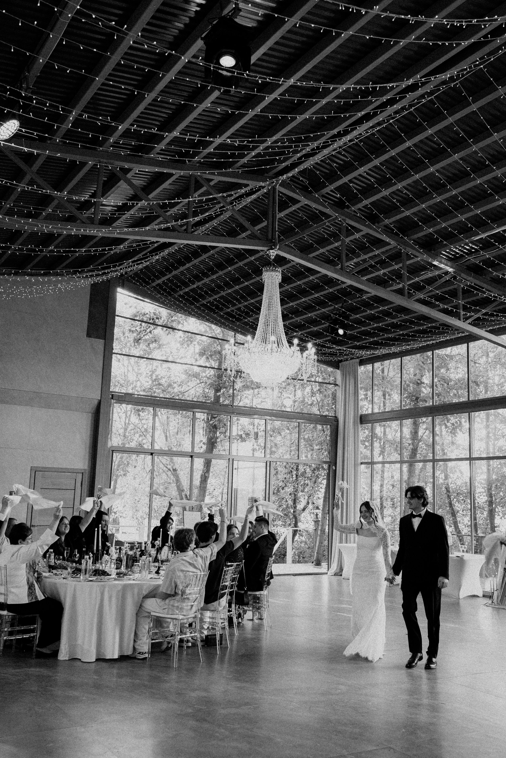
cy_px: 379
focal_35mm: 35
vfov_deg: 54.4
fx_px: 738
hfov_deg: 37.9
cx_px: 253
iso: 640
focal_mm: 35
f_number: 3.5
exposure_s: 1/200
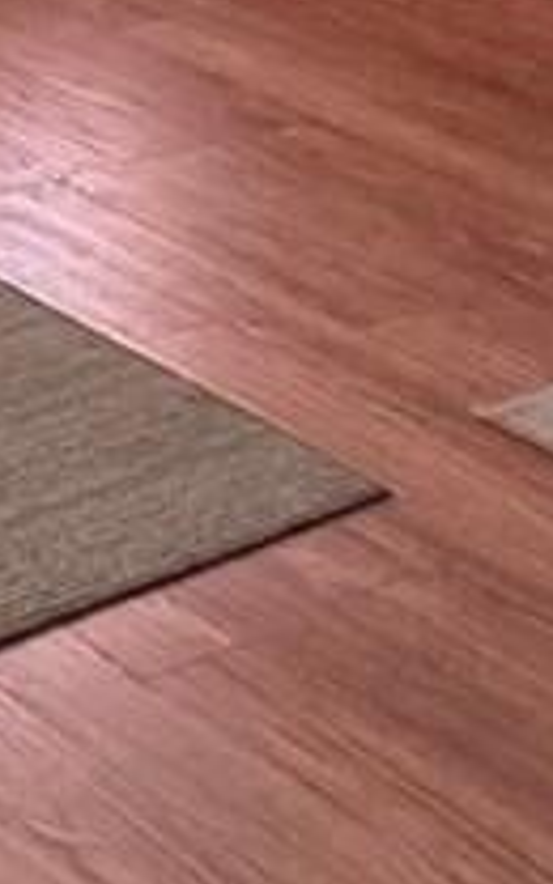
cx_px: -1200
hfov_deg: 8.9
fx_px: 2749
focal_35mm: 114
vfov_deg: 14.7
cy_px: -948
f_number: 2.2
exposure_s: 1/121
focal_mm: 2.22
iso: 320
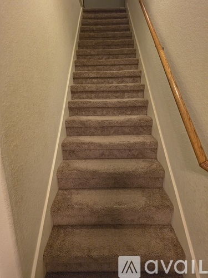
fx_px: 184
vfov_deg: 73.9
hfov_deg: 58.9
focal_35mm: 23
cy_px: 139
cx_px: 104
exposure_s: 1/120
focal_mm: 6.5
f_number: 1.4
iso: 1600
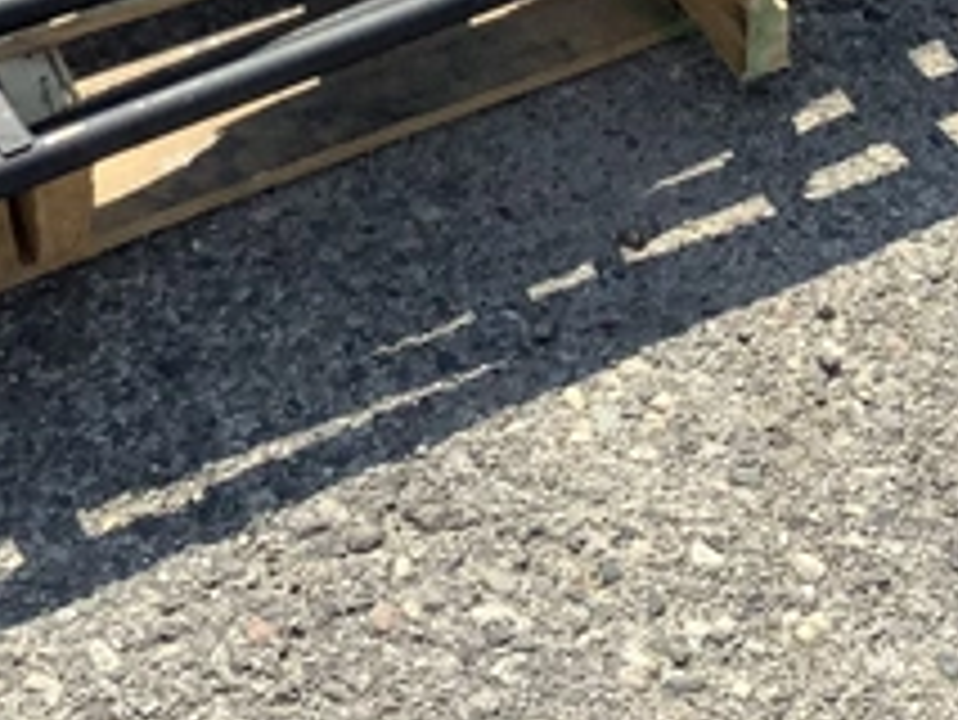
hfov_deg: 18.0
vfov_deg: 12.8
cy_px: -385
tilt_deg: -35.5
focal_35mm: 109
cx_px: 441
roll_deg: +0.3
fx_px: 3018
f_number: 2.4
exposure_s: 1/1217
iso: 25
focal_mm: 3.3
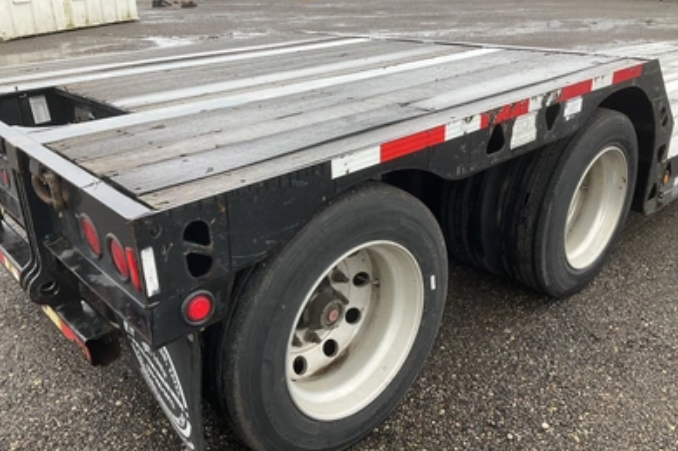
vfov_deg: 42.3
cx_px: 336
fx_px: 584
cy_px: 223
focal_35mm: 31
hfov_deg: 60.3
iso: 20
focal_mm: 3
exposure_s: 1/204
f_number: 1.8
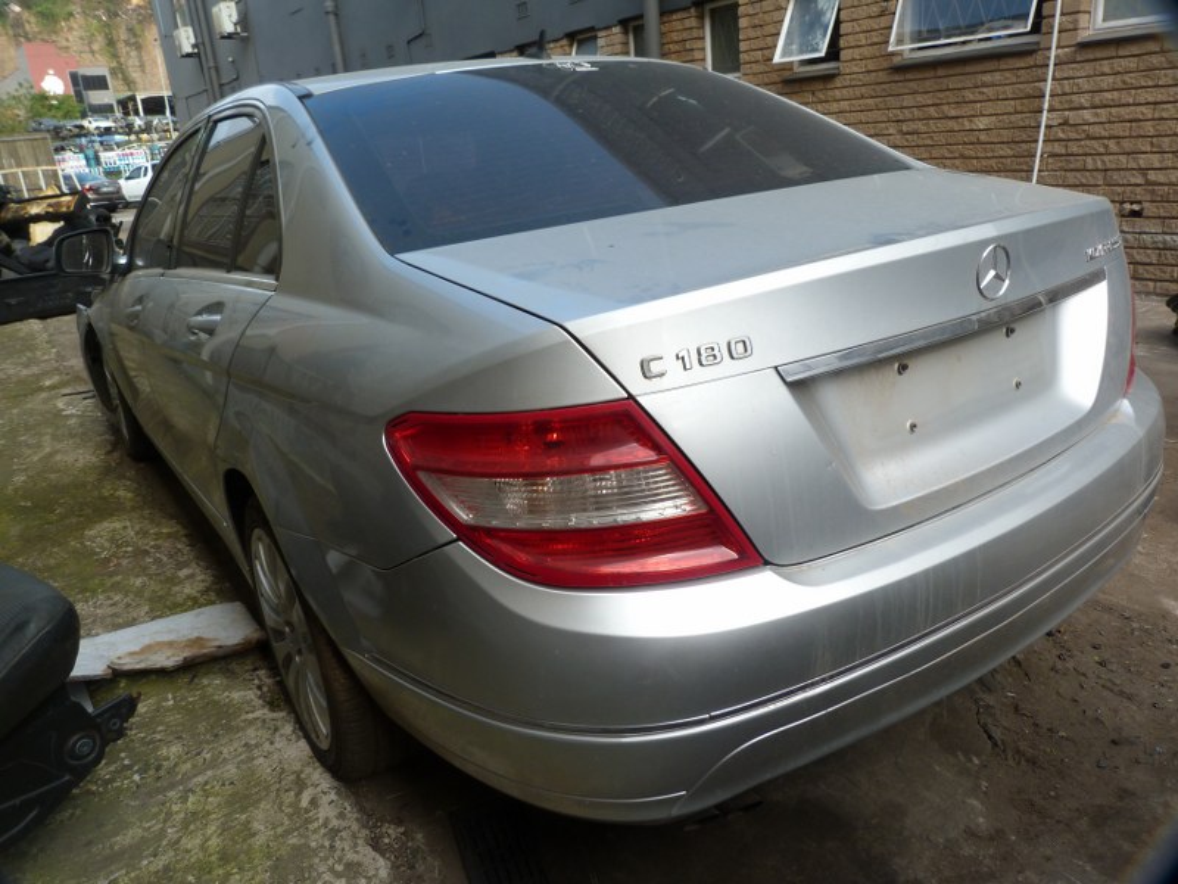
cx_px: 589
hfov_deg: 69.4
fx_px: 851
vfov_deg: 54.9
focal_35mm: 25
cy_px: 442
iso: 80
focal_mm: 4.5
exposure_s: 1/200
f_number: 4
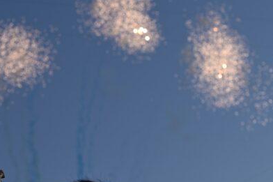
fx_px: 743
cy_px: 155
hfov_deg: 20.4
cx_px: 32
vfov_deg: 13.9
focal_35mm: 98
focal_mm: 50
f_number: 7.1
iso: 500
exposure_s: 1/100
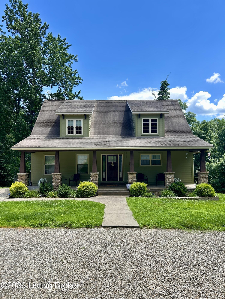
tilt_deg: +3.9
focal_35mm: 26
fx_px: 225
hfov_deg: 53.1
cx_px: 112
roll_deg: +0.5
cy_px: 150
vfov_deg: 67.3
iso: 50
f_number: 1.5
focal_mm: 5.7
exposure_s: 1/894
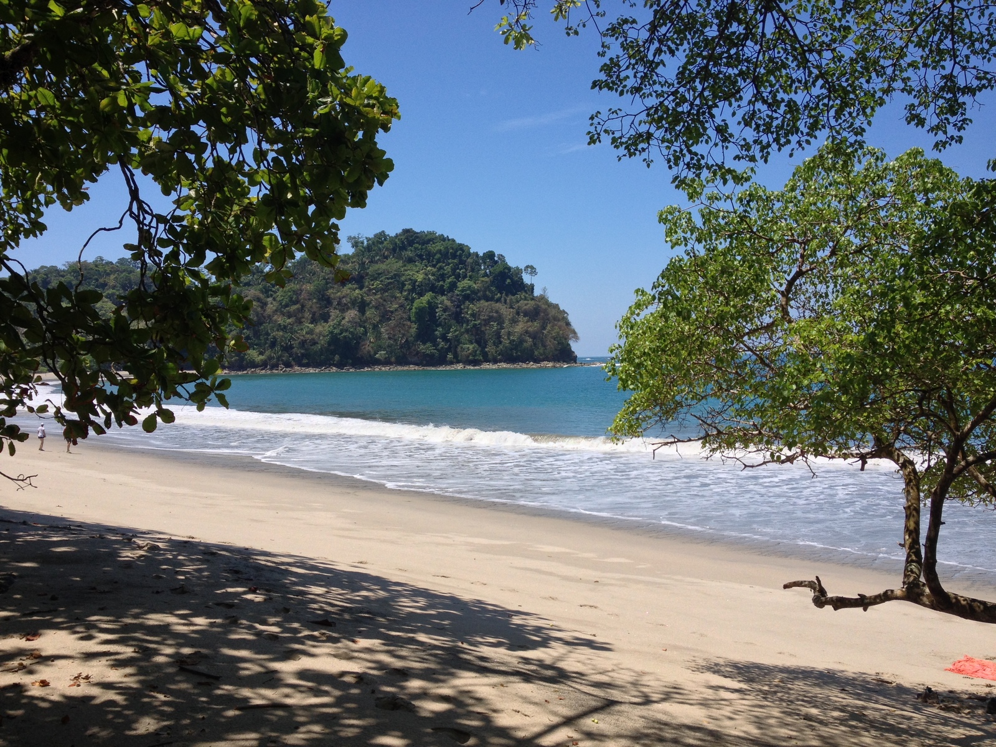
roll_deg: +1.8
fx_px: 1007
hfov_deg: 52.6
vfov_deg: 40.7
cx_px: 498
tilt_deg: -4.1
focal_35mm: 35
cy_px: 374
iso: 50
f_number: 2.4
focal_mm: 4.28
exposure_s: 1/1623
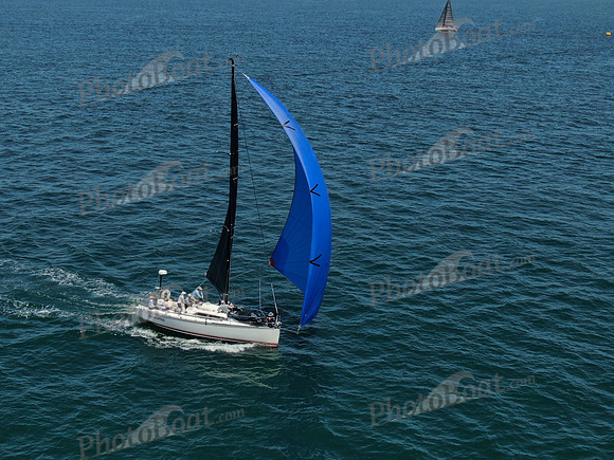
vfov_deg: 30.3
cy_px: 230
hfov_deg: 39.7
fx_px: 851
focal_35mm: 48
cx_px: 307
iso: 100
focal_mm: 8.6
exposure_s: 1/1250
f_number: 3.8
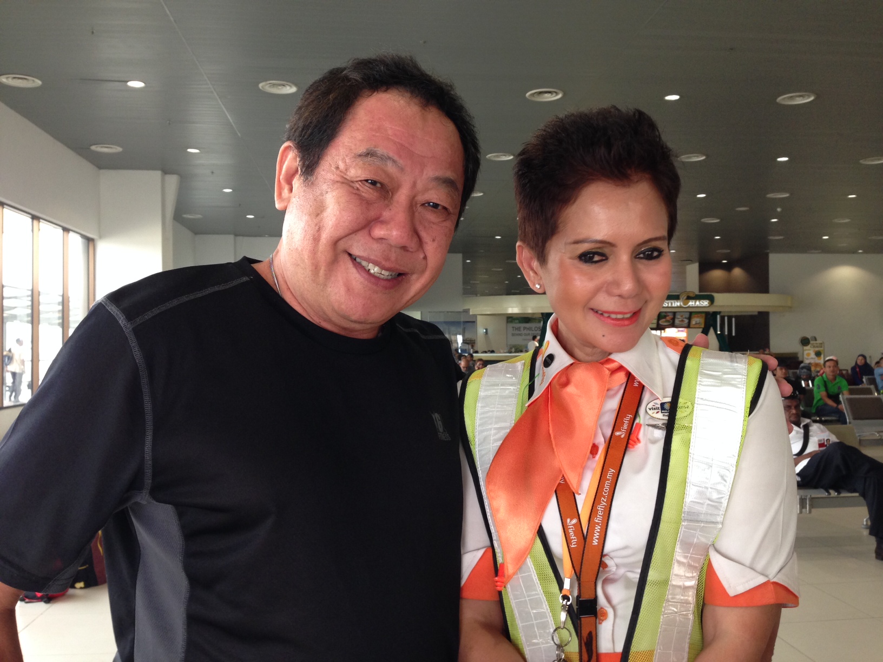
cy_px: 331
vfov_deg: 42.9
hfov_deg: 55.4
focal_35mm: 33
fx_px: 842
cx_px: 442
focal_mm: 4.12
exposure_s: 1/20
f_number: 2.4
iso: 100
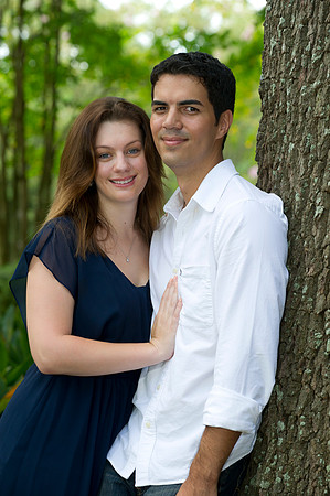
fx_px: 1929
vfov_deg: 14.7
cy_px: 248
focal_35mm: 140
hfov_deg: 9.8
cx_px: 165
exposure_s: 1/60
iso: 250
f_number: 5.6
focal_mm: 140
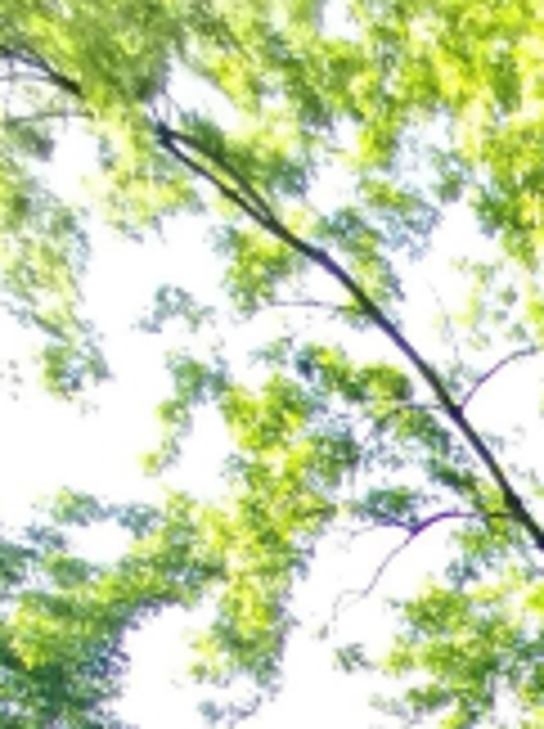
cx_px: 1119
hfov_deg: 16.4
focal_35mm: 66
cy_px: 1316
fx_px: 1387
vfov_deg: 20.5
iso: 100
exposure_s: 1/141
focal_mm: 1.66
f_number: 2.2
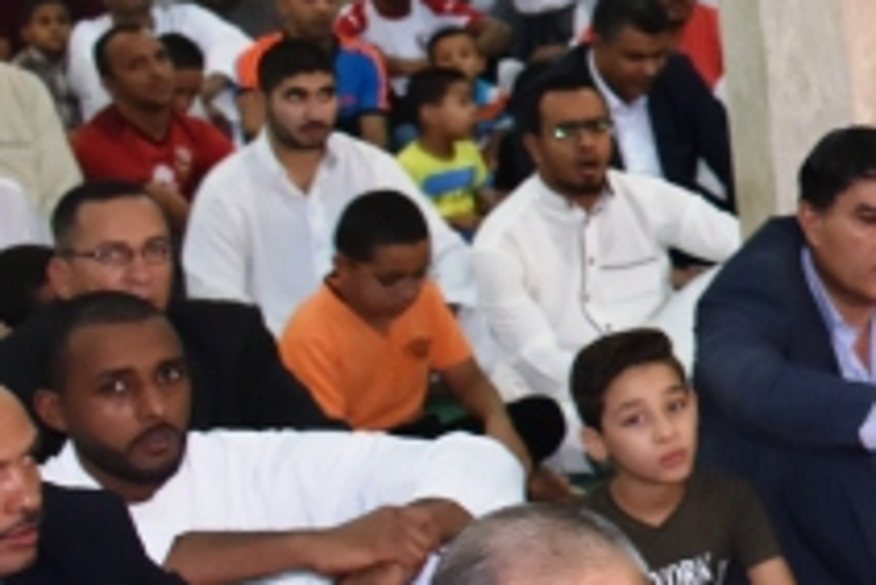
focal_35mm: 131
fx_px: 3190
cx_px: 1607
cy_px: 10
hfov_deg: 13.8
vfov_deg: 10.4
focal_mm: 18
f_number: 3.5
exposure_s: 1/60
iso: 720
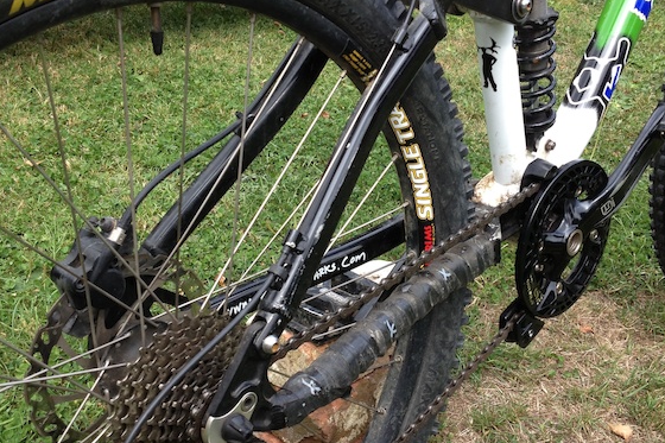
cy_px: 202
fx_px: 960
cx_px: 354
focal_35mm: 52
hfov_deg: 38.2
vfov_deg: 26.0
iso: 50
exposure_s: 1/270
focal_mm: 4.28
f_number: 2.4
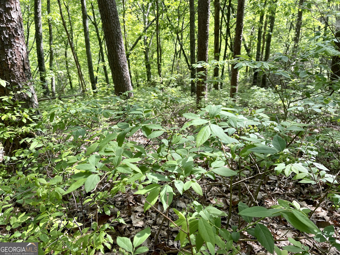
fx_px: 255
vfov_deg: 53.1
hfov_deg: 67.3
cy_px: 128
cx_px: 170
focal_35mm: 26
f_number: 1.6
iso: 32
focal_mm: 5.1
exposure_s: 1/288
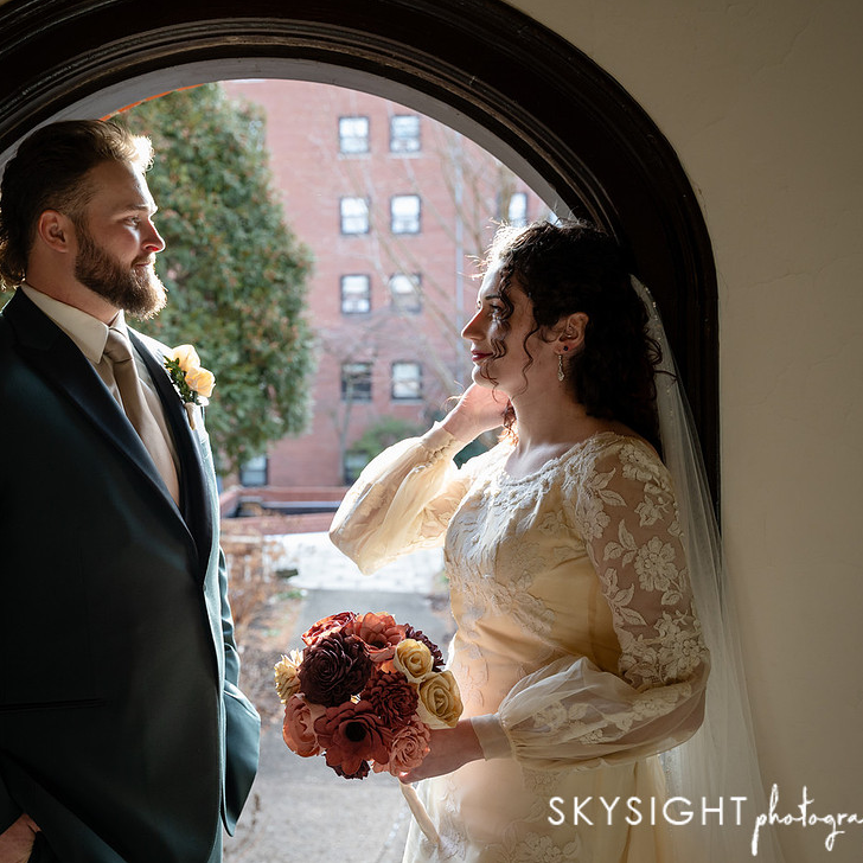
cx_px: 290
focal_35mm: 46
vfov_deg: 36.8
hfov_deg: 36.4
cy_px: 432
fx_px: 1297
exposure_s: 1/320
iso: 640
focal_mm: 35
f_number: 3.5
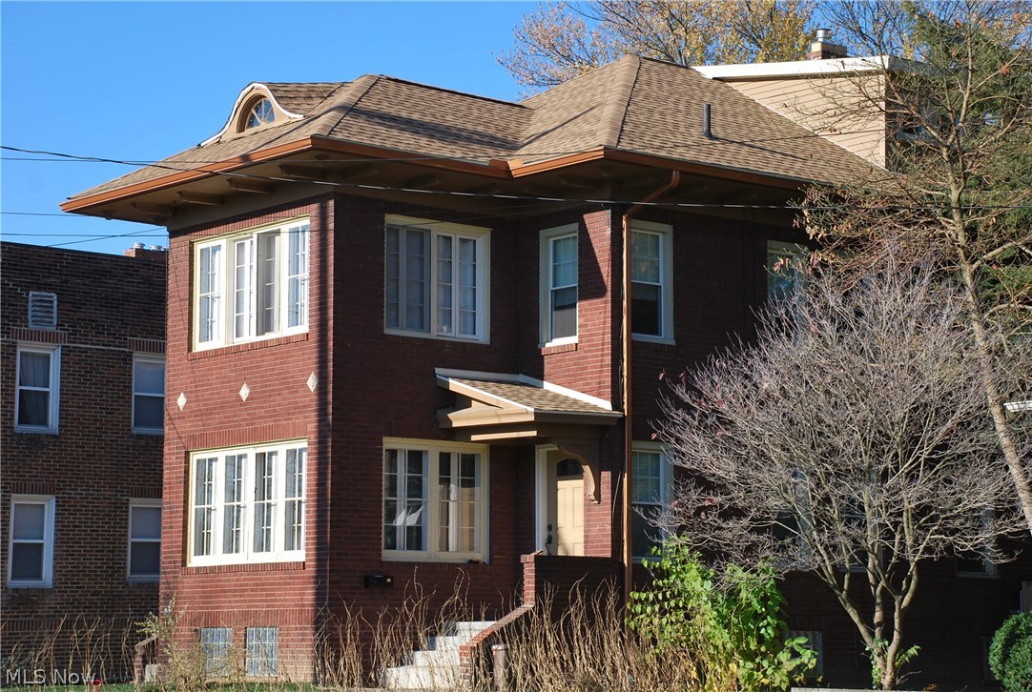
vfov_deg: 17.6
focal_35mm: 78
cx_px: 516
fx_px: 2240
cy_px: 346
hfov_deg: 25.9
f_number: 7.1
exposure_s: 1/200
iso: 100
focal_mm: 52
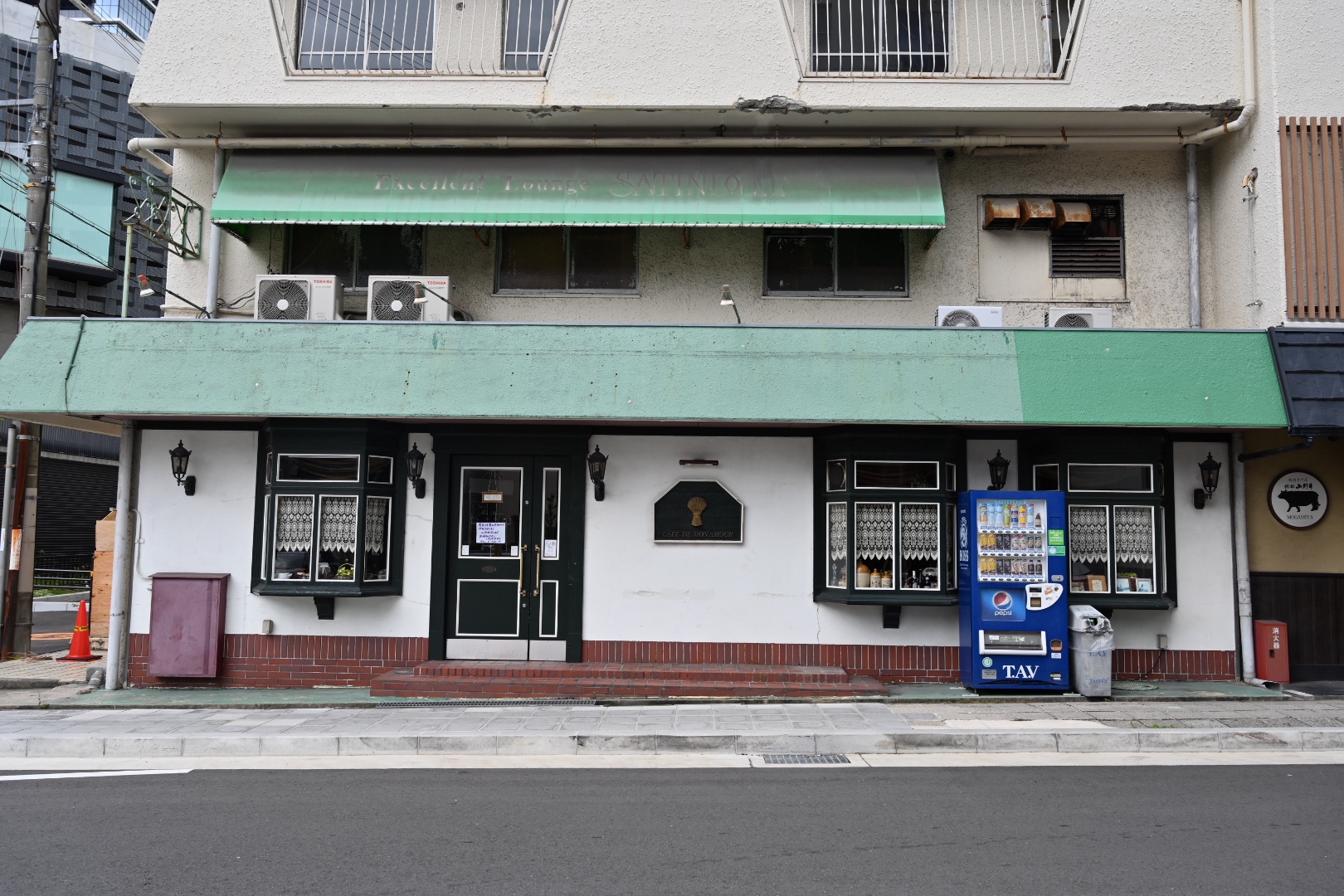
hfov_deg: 63.7
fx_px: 1083
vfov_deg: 45.0
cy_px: 448
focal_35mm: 29
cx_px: 672
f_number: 7.1
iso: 180
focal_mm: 29
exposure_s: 1/160
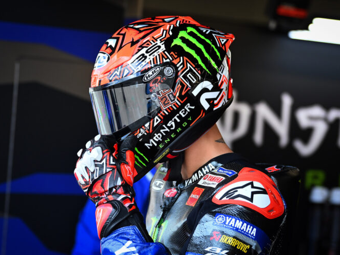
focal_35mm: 136
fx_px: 1332
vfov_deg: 10.9
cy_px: 128
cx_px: 175
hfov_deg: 14.5
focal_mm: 83
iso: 500
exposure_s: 1/640
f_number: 2.7
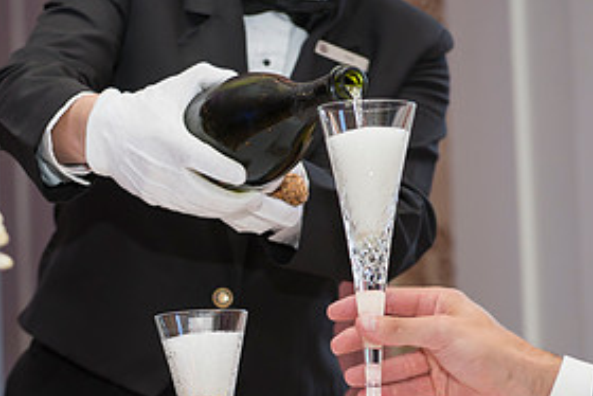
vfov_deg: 9.4
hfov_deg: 14.1
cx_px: 182
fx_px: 2390
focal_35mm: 145
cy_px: 391
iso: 640
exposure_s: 1/80
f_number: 4.5
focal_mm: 70
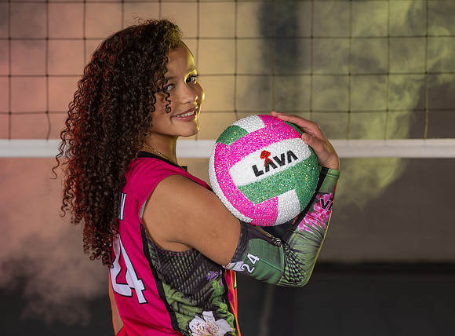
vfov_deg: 11.6
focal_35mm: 127
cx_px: 228
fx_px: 1655
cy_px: 168
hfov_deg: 15.7
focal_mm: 115
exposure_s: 1/125
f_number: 5.6
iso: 64
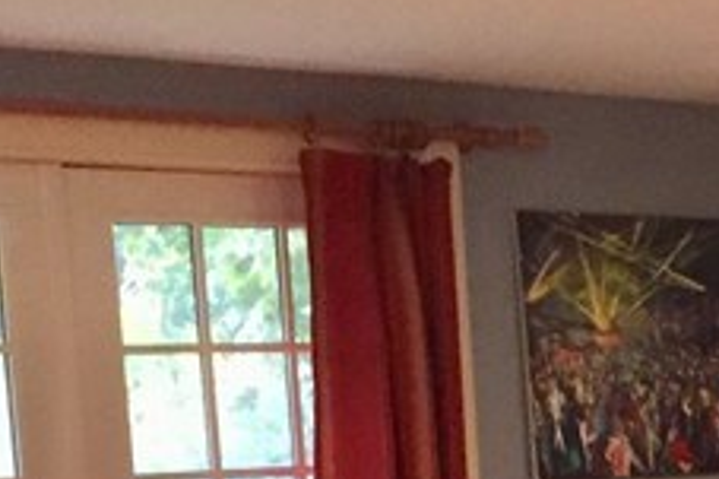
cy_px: 780
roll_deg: +2.1
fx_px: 2714
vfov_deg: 9.7
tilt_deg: -7.3
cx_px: 1112
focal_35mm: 136
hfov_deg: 14.0
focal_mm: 4.15
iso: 250
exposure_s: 1/20
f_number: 2.2
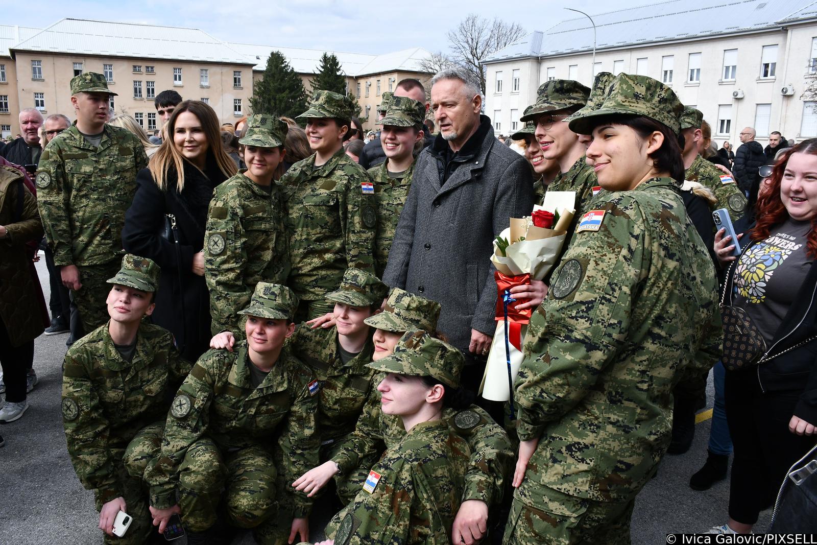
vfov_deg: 47.9
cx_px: 408
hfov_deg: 67.4
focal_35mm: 27
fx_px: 613
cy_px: 272
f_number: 13
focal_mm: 18
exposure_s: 1/640
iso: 640
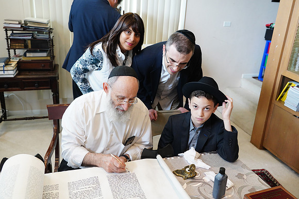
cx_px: 150
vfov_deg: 41.1
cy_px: 100
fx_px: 266
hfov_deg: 58.7
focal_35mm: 32
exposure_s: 1/100
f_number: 4.5
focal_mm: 32
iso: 3200
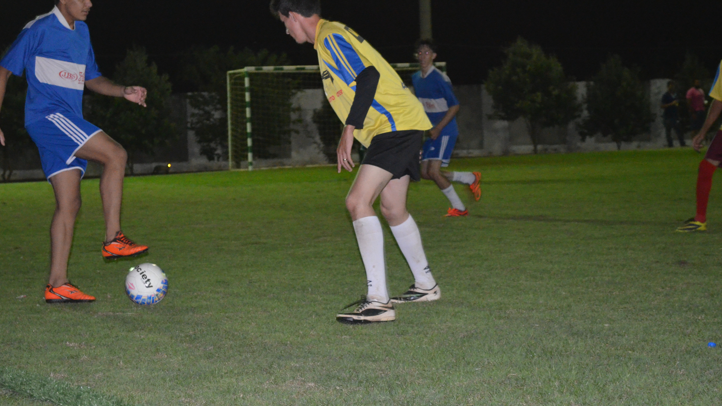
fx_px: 1742
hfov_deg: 23.4
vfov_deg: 13.3
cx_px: 338
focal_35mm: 91
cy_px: 156
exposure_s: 1/60
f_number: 5.6
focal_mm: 50
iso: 3200
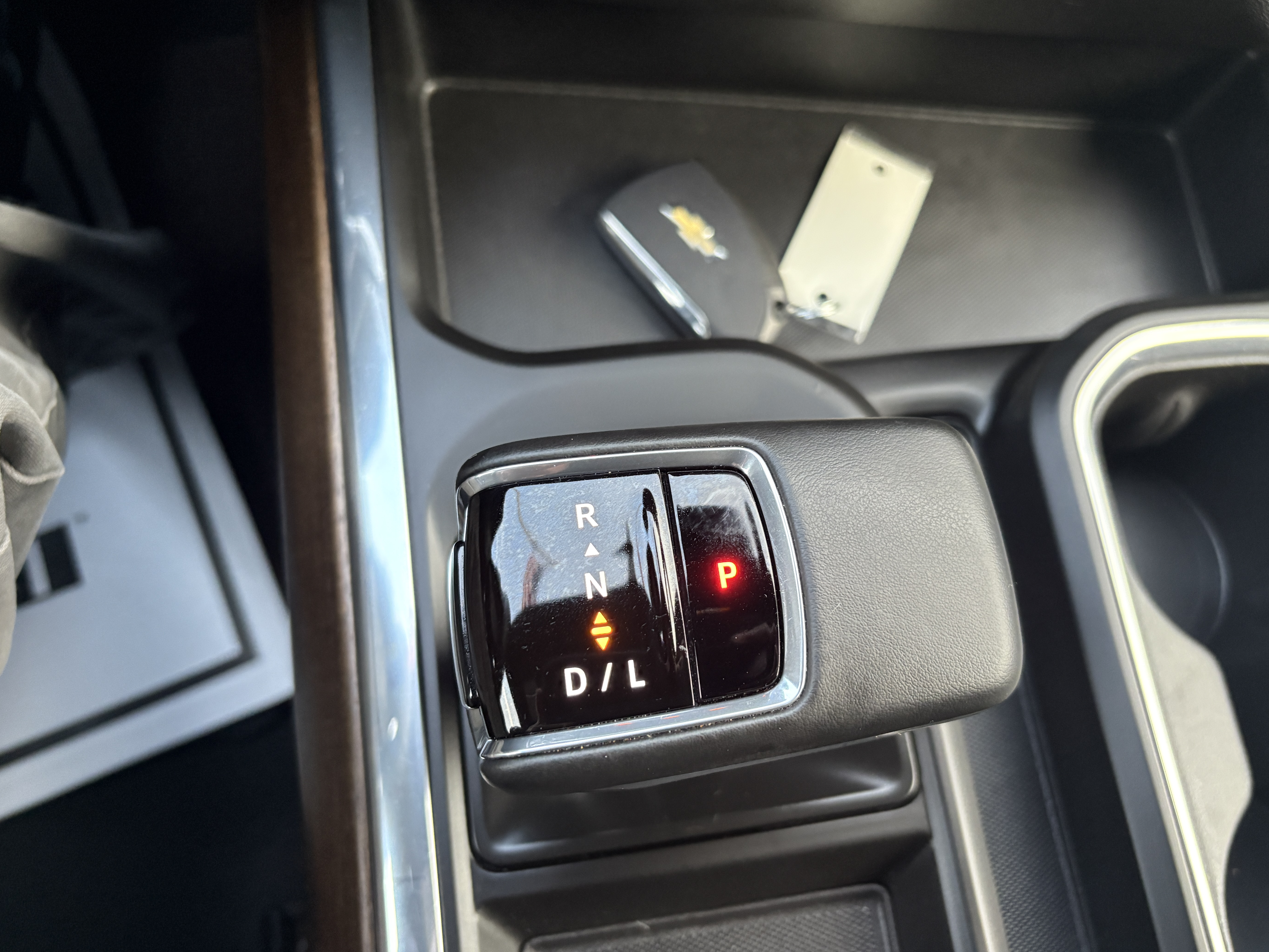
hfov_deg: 65.3
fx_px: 990
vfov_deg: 51.4
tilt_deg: -70.5
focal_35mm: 27
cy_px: 476
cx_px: 649
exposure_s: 1/59
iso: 500
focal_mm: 5.96
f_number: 1.6
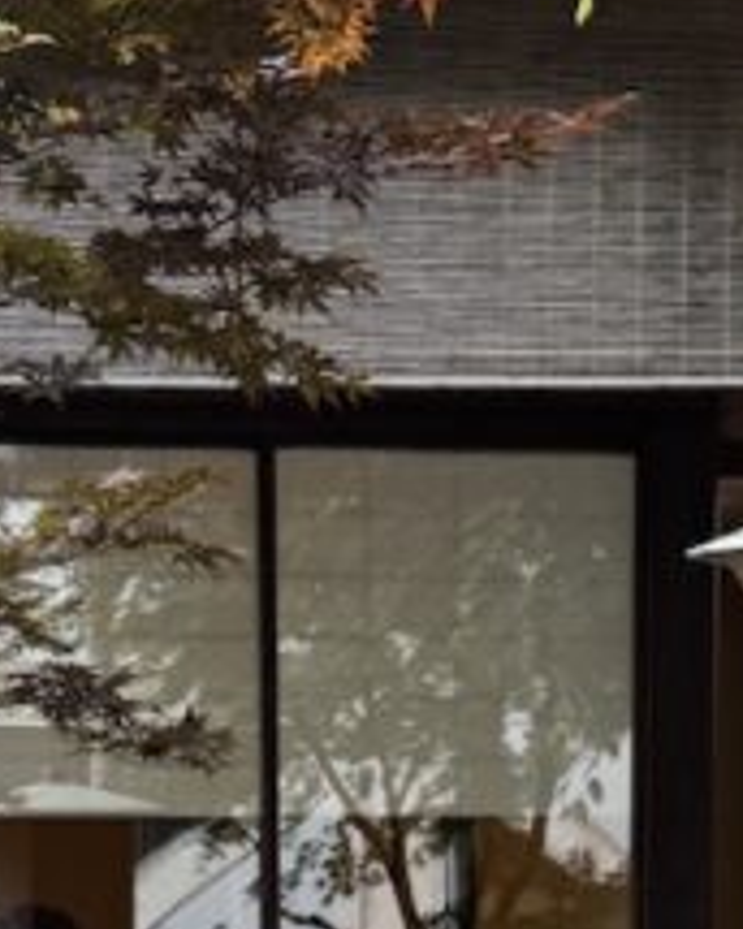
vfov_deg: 15.3
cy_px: 1402
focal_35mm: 116
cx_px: 384
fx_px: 3189
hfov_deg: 13.3
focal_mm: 6.76
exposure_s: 1/121
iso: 80
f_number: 1.78
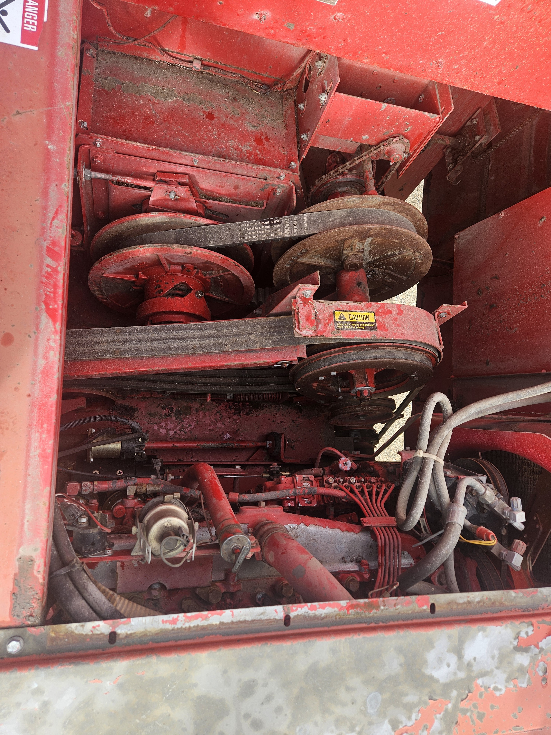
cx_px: 276
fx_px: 488
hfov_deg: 58.9
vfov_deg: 73.9
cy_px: 368
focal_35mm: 23
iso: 25
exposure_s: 1/180
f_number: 1.8
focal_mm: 5.4
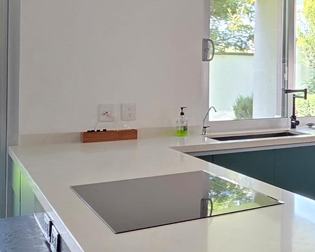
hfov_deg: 28.1
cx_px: 439
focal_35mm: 51
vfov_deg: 29.4
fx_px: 475
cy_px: 80
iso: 250
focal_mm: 2.2
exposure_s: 1/120
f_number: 1.9
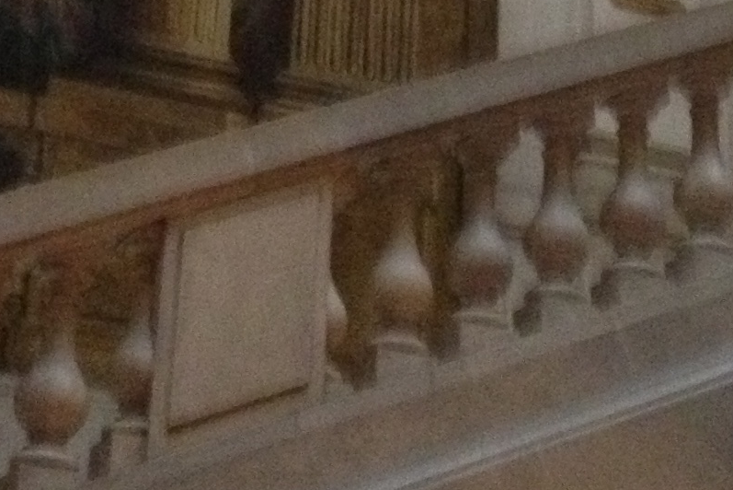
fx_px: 3035
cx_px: 282
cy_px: -290
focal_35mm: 149
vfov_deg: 8.9
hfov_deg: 13.8
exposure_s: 1/15
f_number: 2.4
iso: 400
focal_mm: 4.28
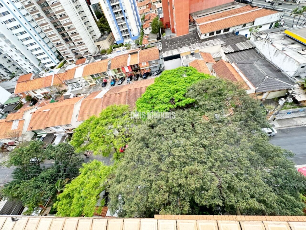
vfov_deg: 85.7
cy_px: 115
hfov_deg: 102.1
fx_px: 124
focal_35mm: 14
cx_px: 153
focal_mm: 2.22
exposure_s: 1/99
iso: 40
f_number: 2.2
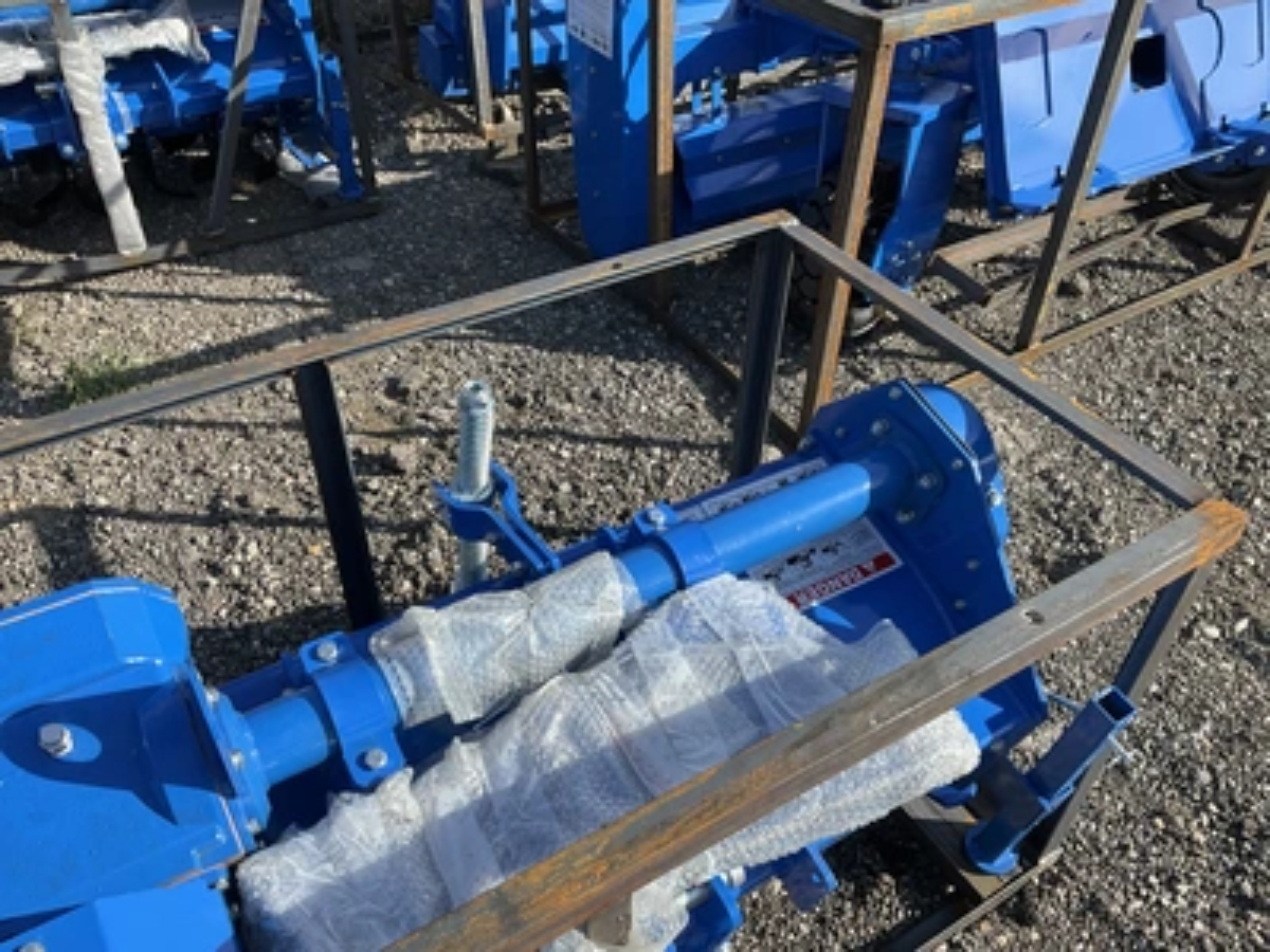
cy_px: 476
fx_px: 1064
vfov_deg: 48.2
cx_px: 635
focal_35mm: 29
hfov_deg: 61.7
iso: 25
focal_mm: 3
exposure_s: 1/978
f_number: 1.8
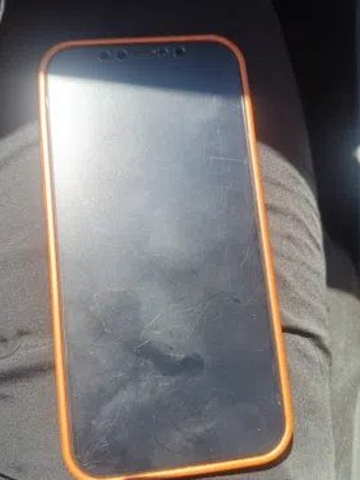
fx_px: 347
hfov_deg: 54.9
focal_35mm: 25
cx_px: 172
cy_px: 240
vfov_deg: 69.4
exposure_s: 1/257
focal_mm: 4.09
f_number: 1.6
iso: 50
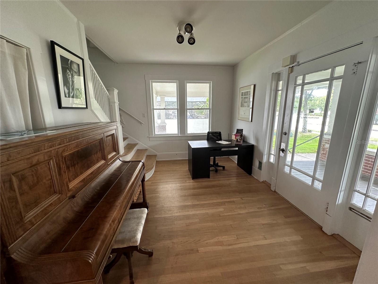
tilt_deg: -12.1
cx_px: 189
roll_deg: -0.2
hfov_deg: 102.1
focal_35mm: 14
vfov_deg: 85.7
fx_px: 153
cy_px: 142
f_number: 2.2
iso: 200
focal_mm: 2.22
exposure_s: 1/120
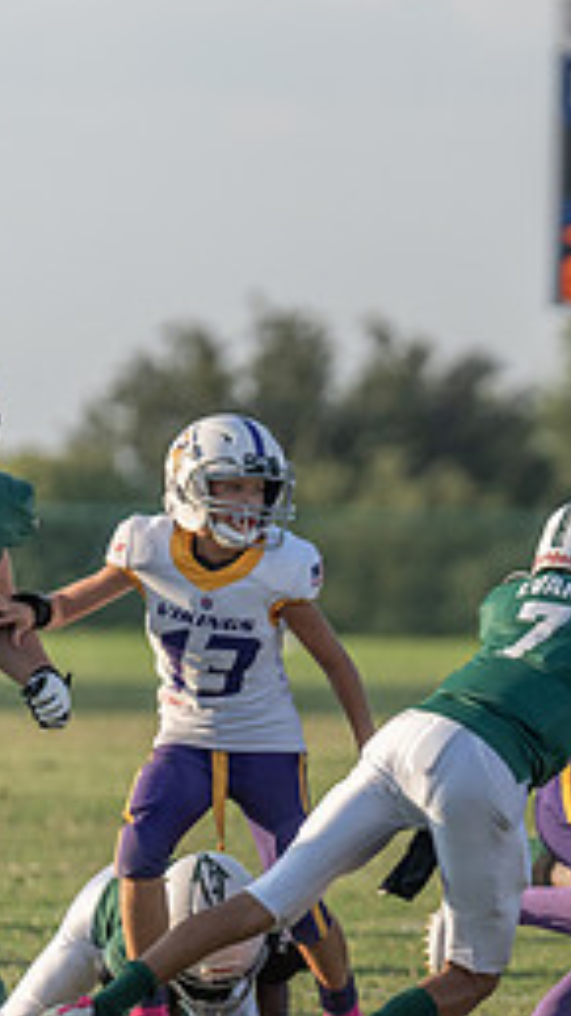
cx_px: 650
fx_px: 14087
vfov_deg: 4.1
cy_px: 781
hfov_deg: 2.3
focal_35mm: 523
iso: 160
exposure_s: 1/1600
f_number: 2.8
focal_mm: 200
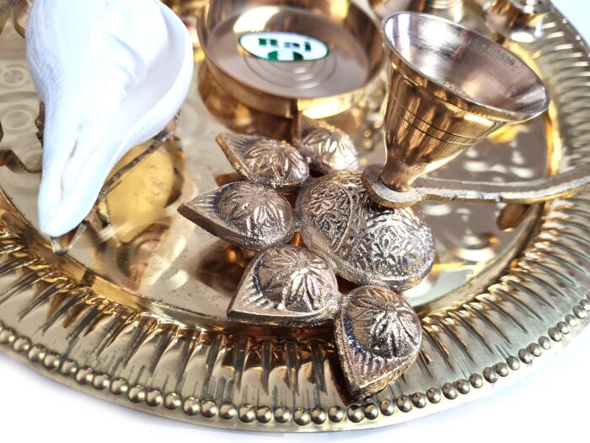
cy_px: 222
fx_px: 443
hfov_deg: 67.3
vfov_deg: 53.1
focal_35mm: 26
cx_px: 295
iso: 80
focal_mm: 5.4
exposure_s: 1/120
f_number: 1.8
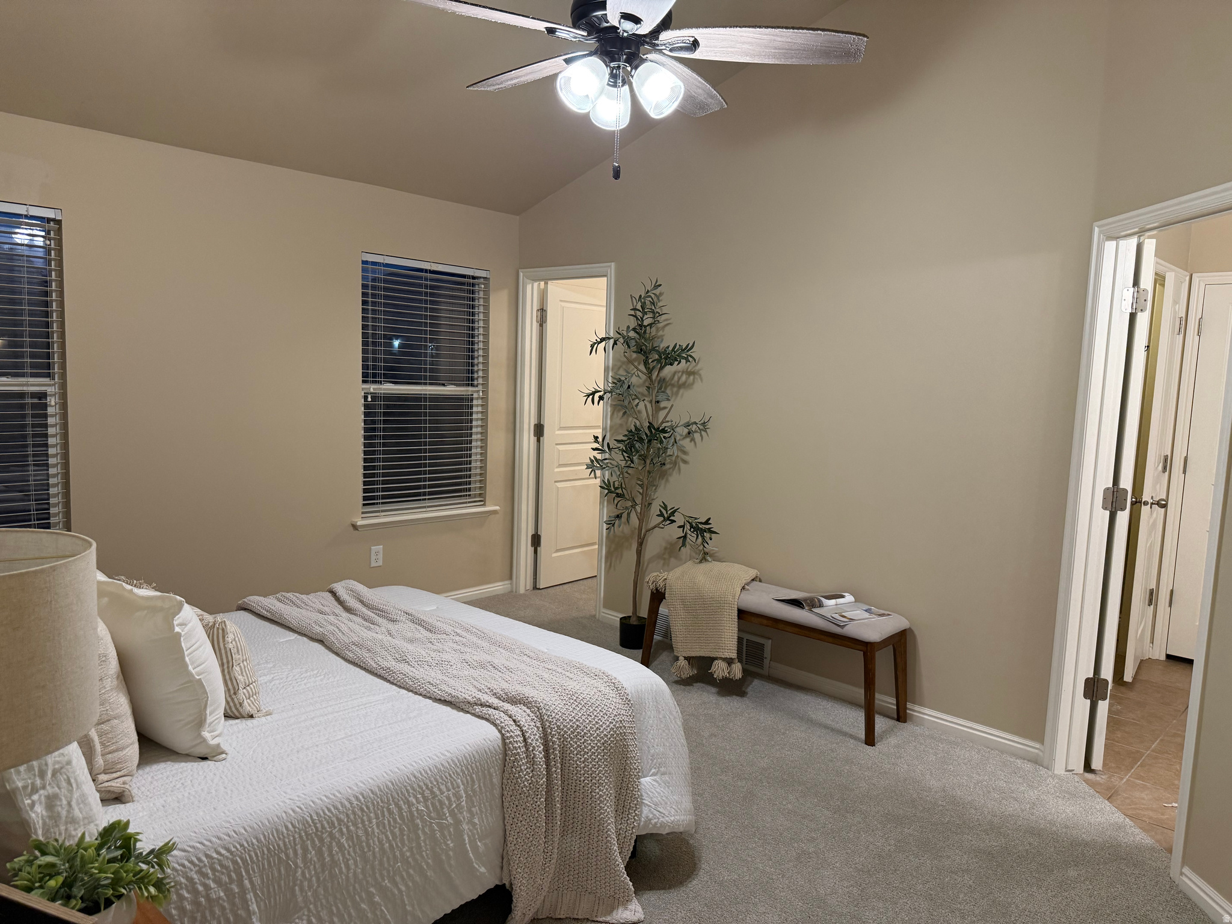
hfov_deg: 71.6
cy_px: 462
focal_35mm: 24
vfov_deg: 56.8
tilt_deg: -5.8
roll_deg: -2.1
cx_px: 616
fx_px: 854
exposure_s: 1/60
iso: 250
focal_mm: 6.76
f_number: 1.78
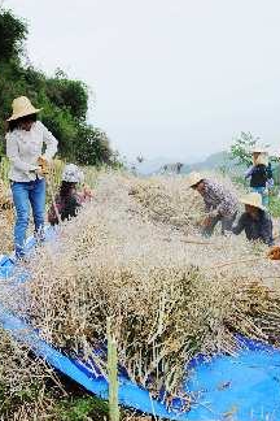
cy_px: 212
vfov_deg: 51.9
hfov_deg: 35.9
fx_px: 432
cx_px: 162
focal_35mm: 37
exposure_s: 1/250
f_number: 8
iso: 200
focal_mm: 16
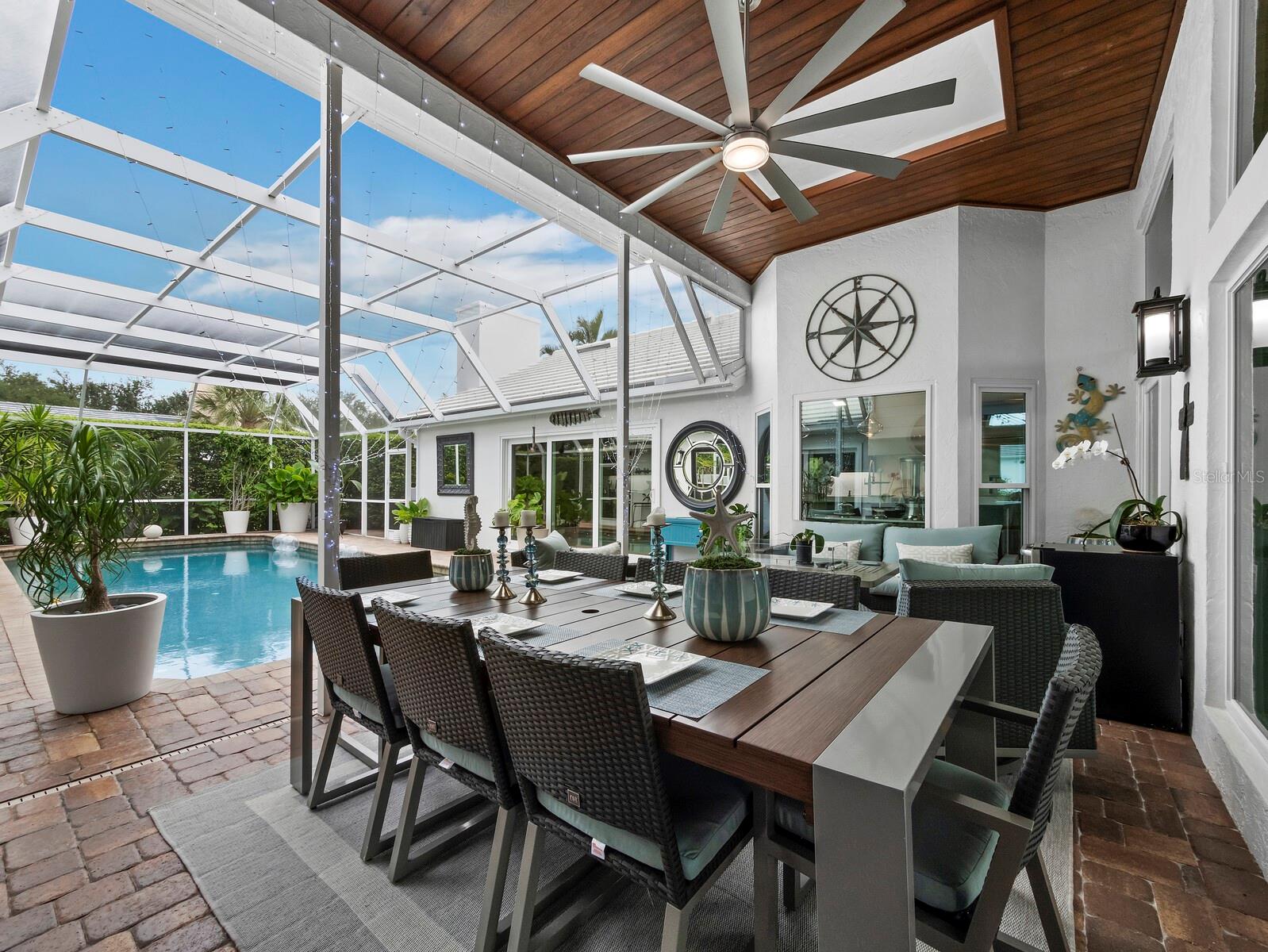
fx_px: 513
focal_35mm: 14
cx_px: 634
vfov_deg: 85.7
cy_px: 476
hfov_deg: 102.0
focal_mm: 7
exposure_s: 1/40
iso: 400
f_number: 11
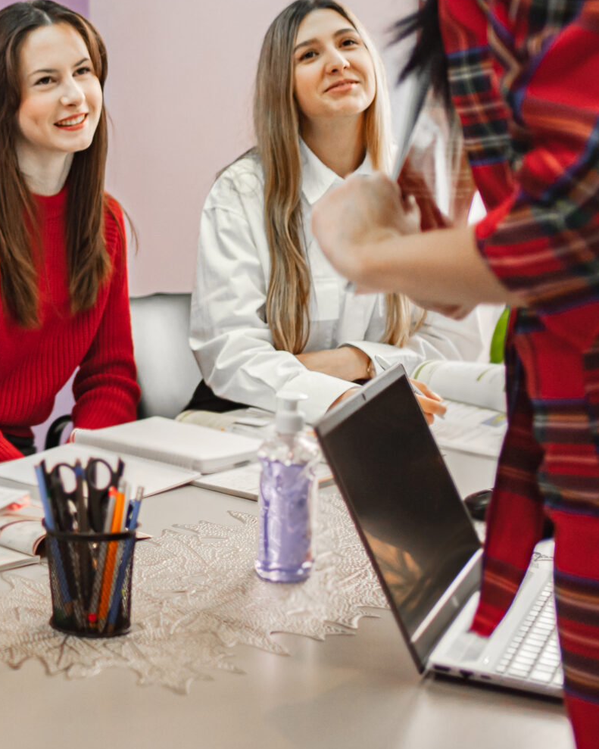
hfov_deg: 16.6
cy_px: 128
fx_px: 1884
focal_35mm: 85
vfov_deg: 22.1
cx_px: -264
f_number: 1.8
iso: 1000
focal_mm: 35
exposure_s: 1/400
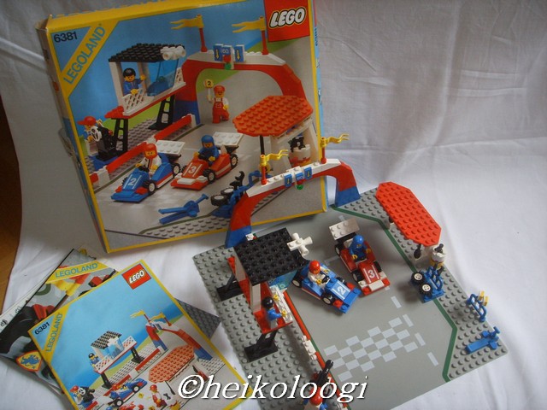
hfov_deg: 47.9
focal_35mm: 39
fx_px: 616
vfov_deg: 36.8
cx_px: 274
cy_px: 205
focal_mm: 6.6
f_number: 3.5
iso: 100
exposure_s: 1/45
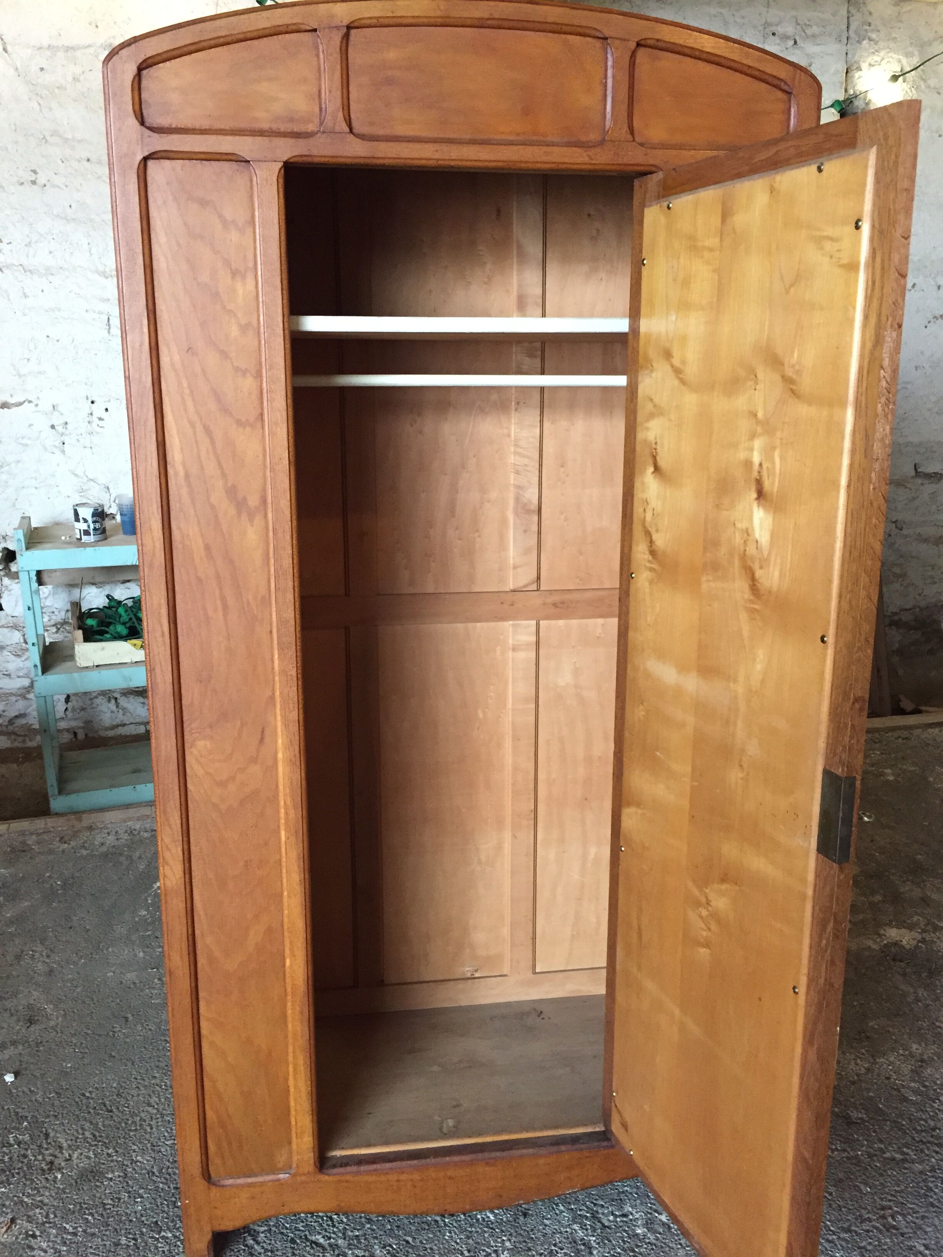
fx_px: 1053
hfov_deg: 48.2
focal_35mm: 29
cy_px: 628
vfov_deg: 61.7
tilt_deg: -11.2
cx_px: 472
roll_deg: +0.2
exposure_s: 1/20
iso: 250
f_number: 2.2
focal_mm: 4.15
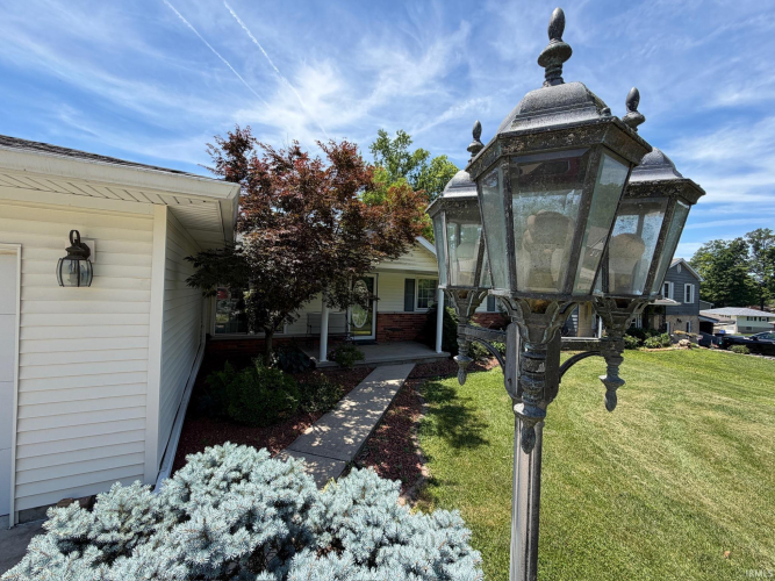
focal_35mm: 14
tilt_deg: +0.1
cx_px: 388
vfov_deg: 85.7
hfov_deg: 102.1
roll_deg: -1.5
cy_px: 290
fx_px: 313
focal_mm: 2.22
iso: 32
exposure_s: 1/770
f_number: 2.2
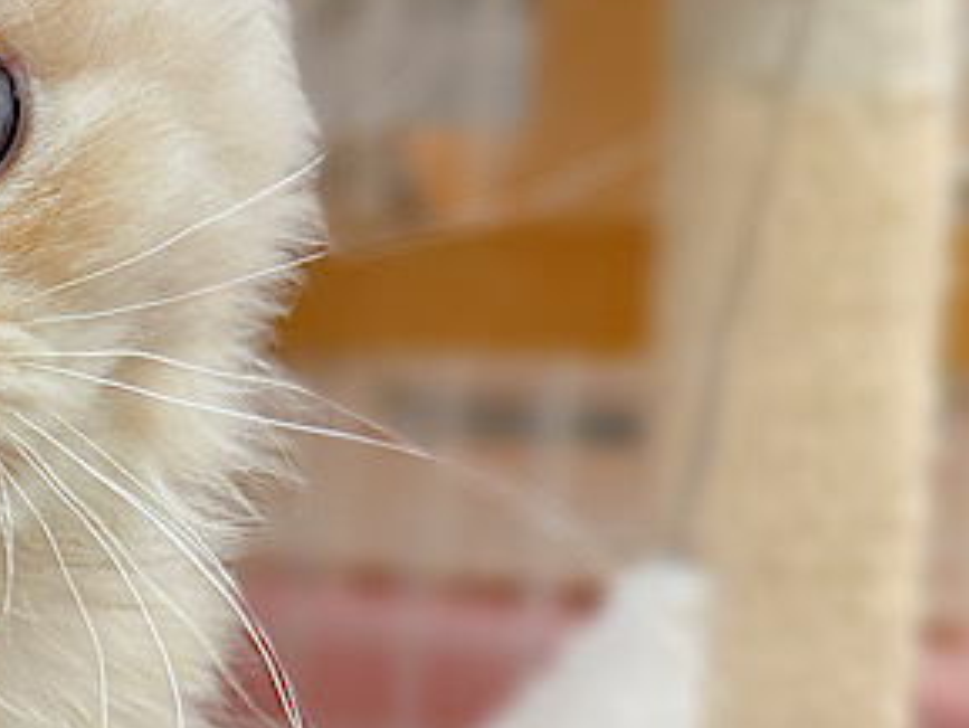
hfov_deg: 21.5
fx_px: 2324
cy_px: 570
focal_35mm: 83
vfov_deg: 17.7
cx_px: -248
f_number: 1.78
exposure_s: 1/100
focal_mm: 6.76
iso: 125
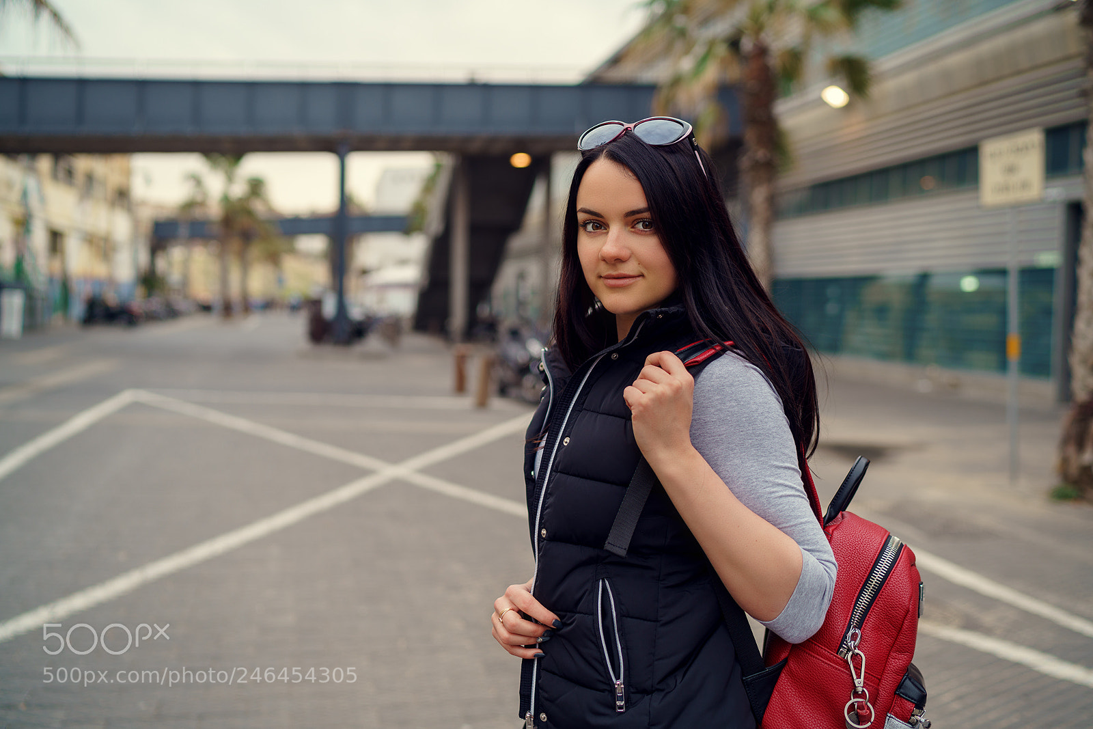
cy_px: 364
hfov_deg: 54.4
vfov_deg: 37.9
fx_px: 1063
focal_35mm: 35
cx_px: 546
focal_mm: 35
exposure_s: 1/250
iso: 125
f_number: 2
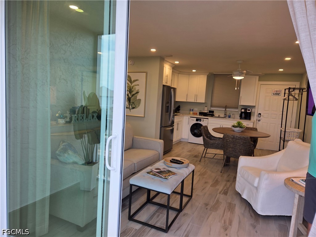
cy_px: 118
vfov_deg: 58.9
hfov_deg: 73.9
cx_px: 158
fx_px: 210
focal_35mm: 23
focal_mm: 5.4
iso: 40
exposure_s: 1/120
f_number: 1.8
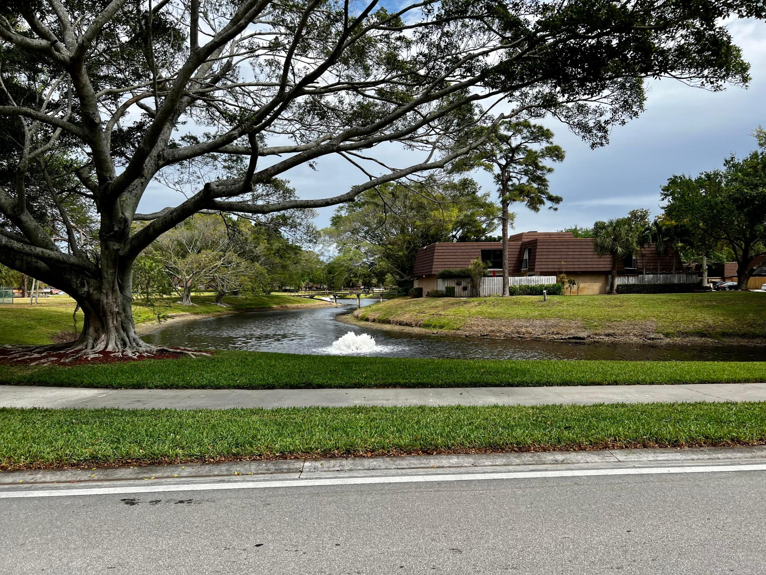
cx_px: 383
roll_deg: -0.1
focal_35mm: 26
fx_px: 575
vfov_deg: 53.1
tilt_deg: +0.0
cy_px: 288
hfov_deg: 67.3
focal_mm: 5.7
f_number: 1.5
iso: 50
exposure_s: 1/3704
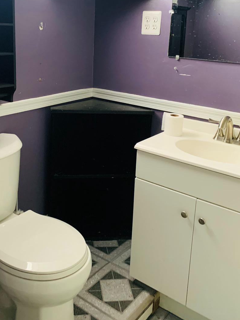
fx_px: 351
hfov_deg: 37.4
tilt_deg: -11.8
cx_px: 86
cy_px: 108
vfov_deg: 48.2
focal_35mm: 38
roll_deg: -1.6
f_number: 1.8
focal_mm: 4.25
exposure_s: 1/43
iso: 400
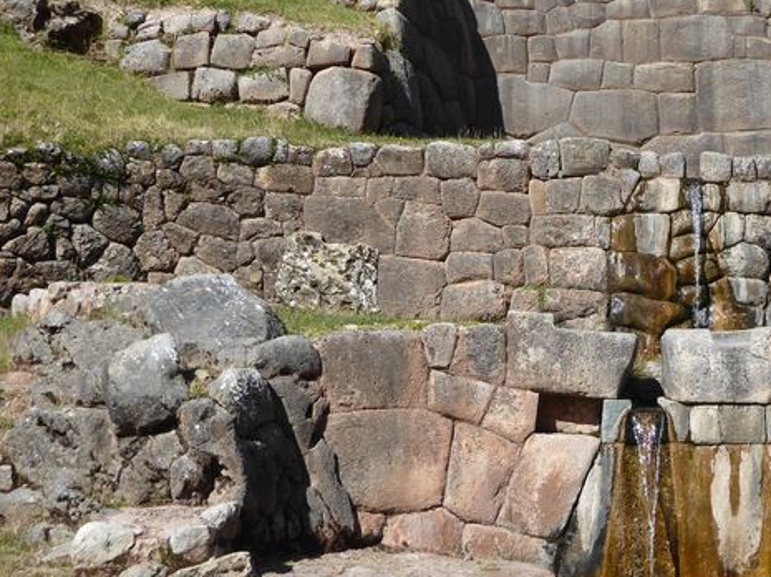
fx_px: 1380
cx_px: 569
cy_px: 290
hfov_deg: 30.7
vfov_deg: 23.6
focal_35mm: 62
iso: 80
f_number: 3.7
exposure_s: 1/640
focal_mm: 6.3
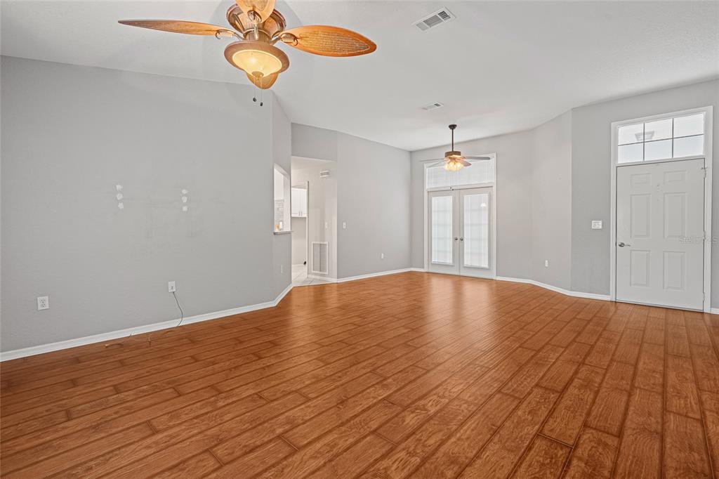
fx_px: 319
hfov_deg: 96.8
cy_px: 240
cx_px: 360
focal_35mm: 16
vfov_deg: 73.7
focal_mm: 16
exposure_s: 1/160
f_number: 8
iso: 400
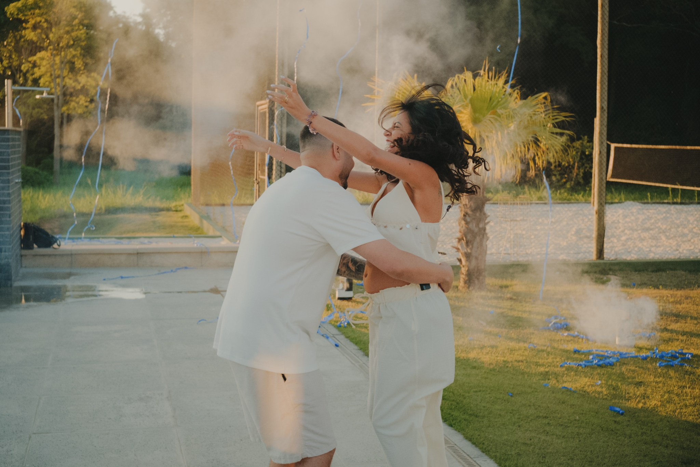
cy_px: 211
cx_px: 336
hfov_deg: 42.5
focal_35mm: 46
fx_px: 899
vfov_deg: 29.1
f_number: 4.5
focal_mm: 27
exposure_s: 1/3200
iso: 4000
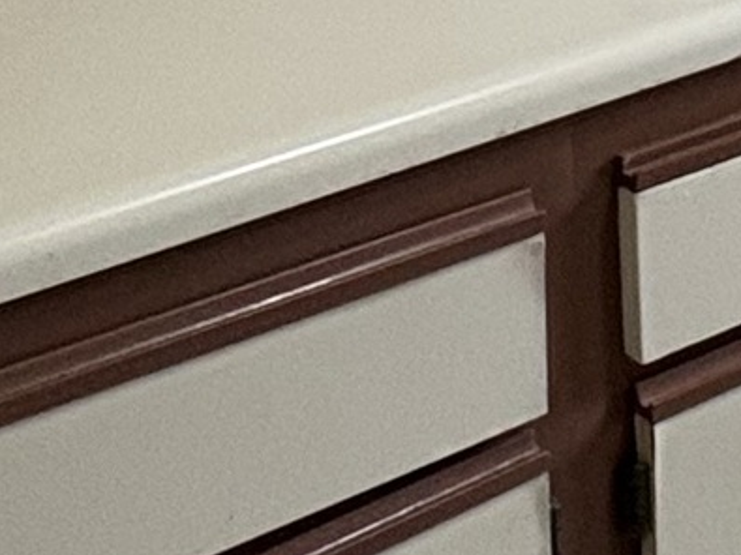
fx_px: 2333
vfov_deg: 12.3
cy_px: -497
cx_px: 1049
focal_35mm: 109
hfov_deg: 16.7
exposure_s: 1/60
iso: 200
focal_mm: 2.22
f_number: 2.2
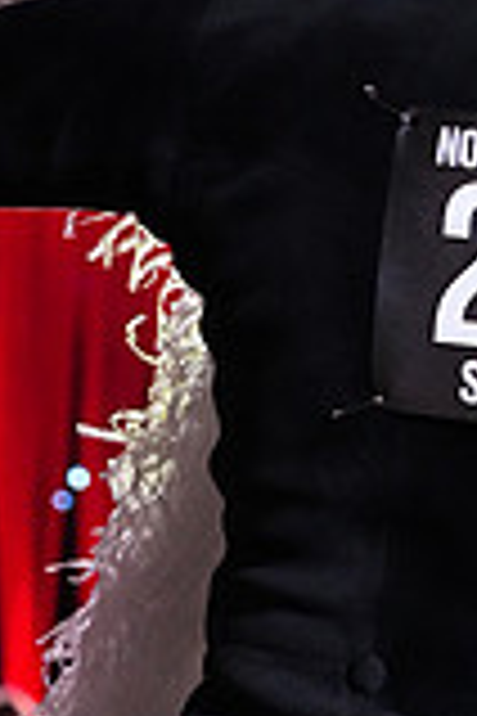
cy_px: 1009
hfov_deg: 5.3
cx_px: 749
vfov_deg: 7.9
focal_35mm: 255
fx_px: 5068
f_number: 5.6
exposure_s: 1/400
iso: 10000
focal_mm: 70
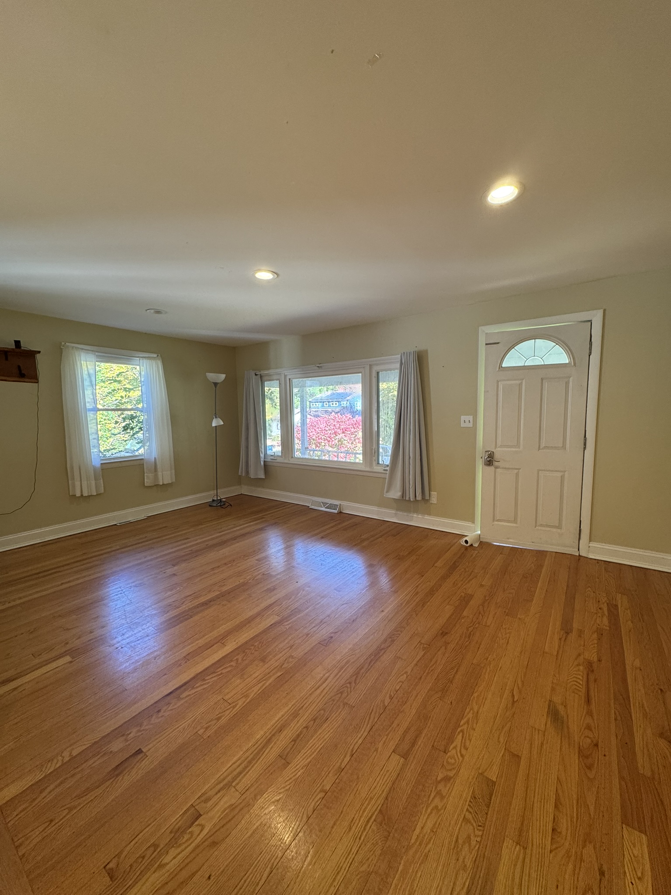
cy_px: 448
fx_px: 362
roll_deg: +1.7
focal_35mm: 14
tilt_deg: -6.0
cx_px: 336
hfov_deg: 85.7
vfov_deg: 102.1
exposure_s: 1/120
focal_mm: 2.22
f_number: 2.2
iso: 160
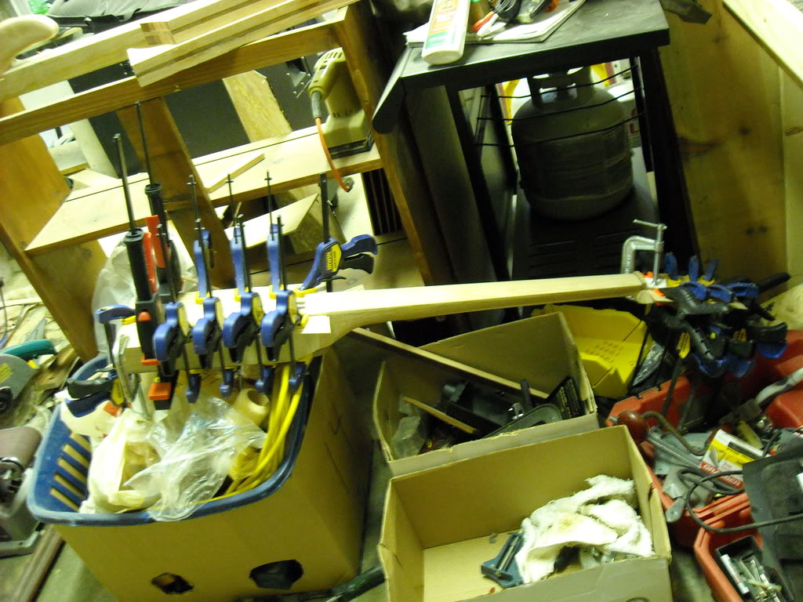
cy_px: 301
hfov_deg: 52.6
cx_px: 402
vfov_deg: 40.7
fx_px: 812
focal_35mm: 35
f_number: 2.8
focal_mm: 5.7
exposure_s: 1/8
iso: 496
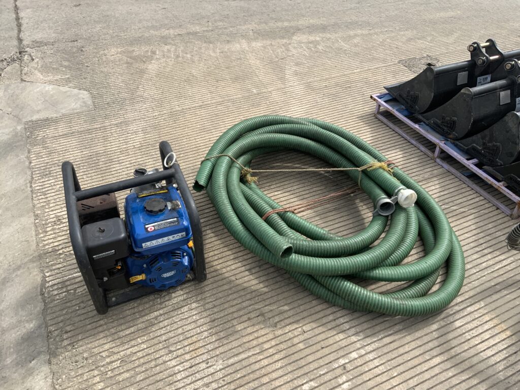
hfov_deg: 61.7
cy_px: 195
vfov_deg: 48.2
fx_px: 436
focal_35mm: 29
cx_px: 260
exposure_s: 1/1412
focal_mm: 3
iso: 16
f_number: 1.8
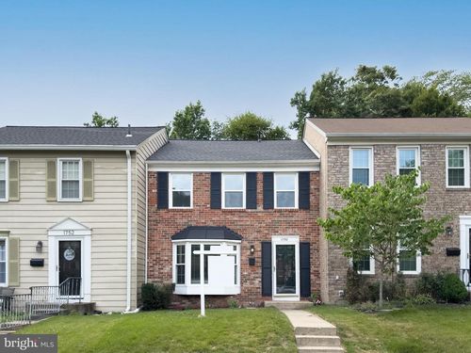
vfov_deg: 56.8
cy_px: 176
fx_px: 327
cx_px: 236
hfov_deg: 71.6
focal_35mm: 24
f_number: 1.8
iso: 80
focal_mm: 6.76
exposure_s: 1/2300
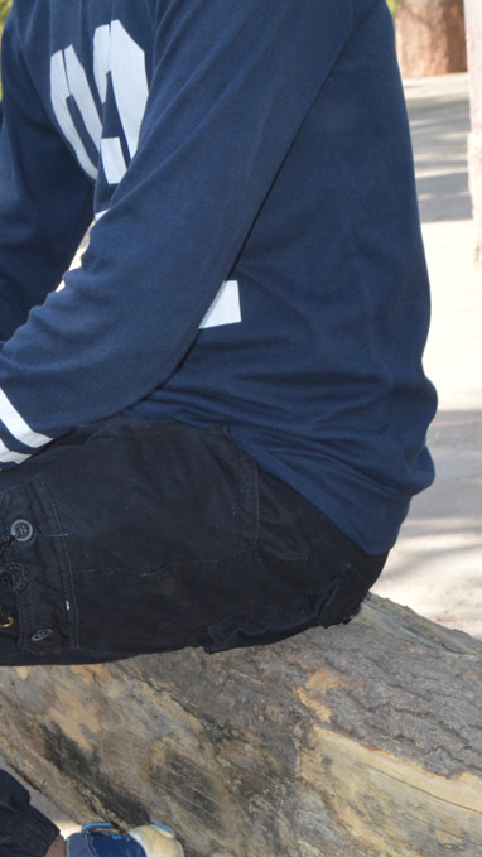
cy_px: 401
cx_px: -96
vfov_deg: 19.3
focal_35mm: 111
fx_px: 2522
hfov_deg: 10.7
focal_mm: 30
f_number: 10
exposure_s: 1/100
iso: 200
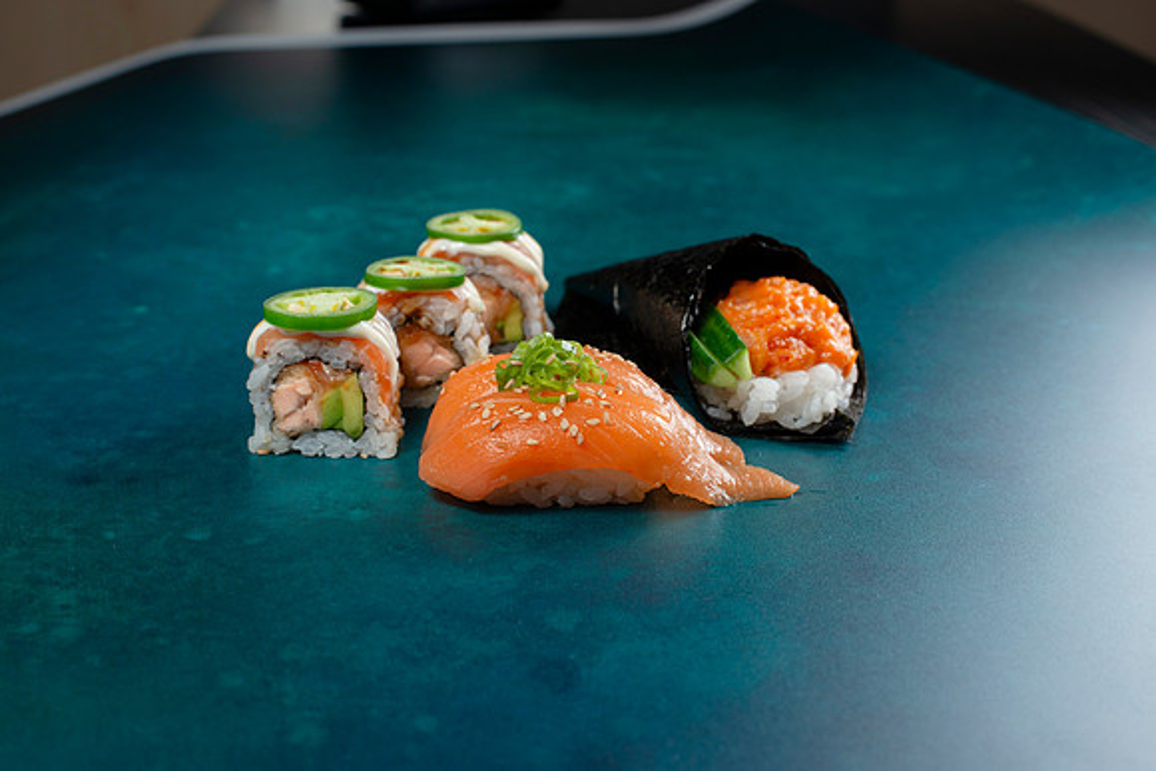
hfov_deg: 39.6
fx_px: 1606
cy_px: 386
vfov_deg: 27.0
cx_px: 578
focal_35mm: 50
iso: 250
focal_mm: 50
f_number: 8
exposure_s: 1/250
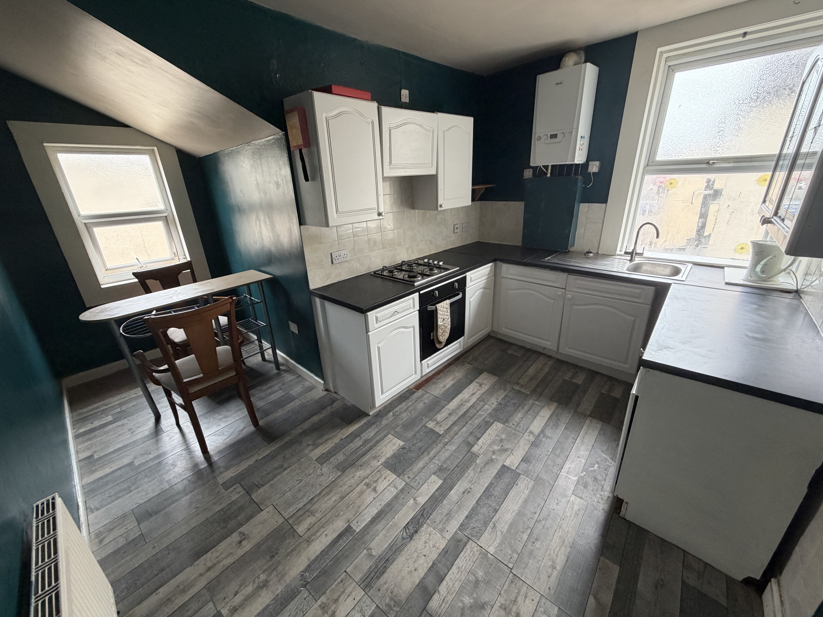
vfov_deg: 85.7
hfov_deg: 102.1
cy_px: 308
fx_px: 333
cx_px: 412
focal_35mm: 14
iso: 200
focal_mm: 2.22
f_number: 2.2
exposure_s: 1/121
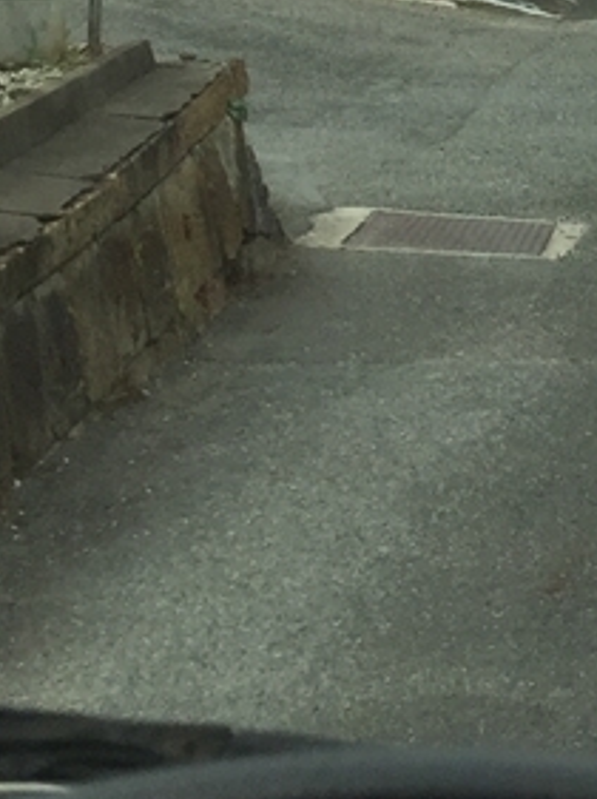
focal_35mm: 124
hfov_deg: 11.6
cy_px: -734
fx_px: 2858
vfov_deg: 13.8
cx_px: 776
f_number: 2.2
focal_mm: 4.15
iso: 32
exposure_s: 1/2326
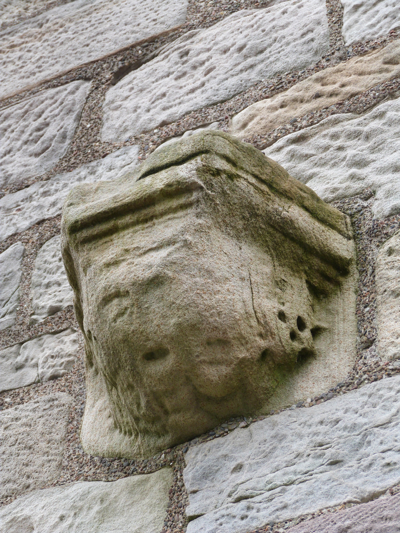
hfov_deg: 13.8
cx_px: 200
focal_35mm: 107
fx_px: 1649
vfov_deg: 18.4
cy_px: 266
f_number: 3.5
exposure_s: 1/125
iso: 100
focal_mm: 19.3
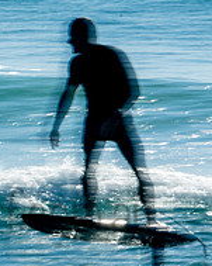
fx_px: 13571
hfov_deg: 0.9
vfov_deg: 1.1
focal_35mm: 1729
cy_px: 198
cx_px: 3
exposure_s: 1/40
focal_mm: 400
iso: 100
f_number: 29
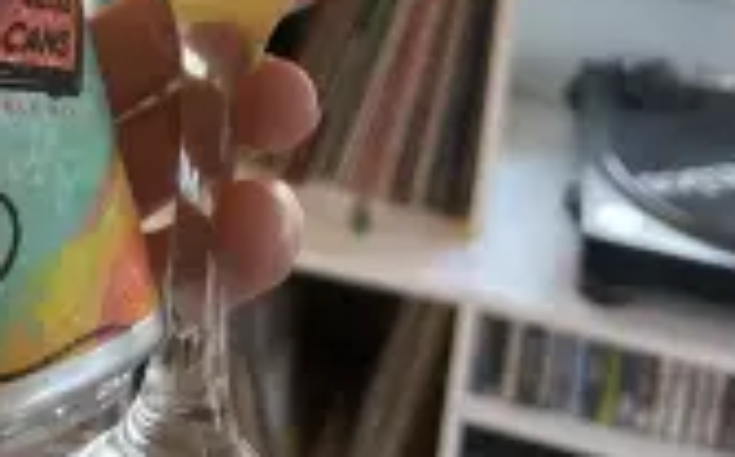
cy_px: -277
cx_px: 158
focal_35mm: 66
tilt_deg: -9.8
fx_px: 1321
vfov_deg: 17.2
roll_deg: -4.3
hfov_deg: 30.4
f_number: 1.5
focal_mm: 5.7
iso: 400
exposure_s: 1/33
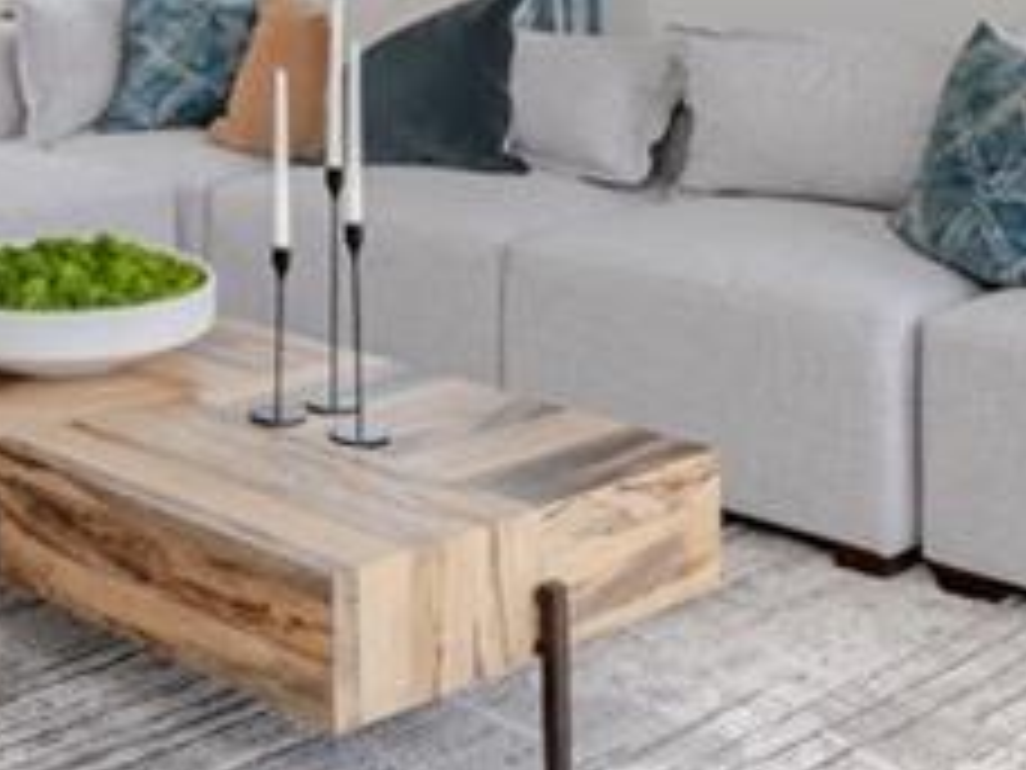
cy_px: -131
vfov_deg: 20.1
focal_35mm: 69
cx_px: 108
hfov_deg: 27.2
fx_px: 2045
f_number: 11
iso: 320
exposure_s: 1/40
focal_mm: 16
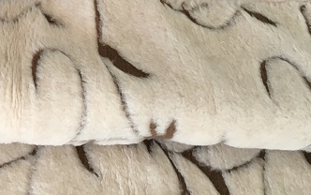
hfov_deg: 26.8
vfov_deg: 17.2
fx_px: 628
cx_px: 28
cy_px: -8
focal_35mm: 74
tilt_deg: -54.8
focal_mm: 4.15
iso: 64
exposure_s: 1/33
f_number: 2.2
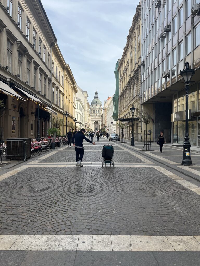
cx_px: 100
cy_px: 133
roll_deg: +0.1
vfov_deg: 67.3
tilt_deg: -2.0
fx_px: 200
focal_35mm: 26
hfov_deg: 53.1
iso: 50
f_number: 1.6
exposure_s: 1/1647
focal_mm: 5.1
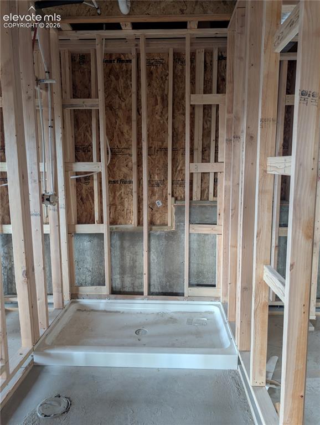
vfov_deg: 71.5
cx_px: 160
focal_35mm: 24
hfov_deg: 56.9
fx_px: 295
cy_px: 212
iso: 297
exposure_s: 1/46.2
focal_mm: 6.9
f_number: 1.68
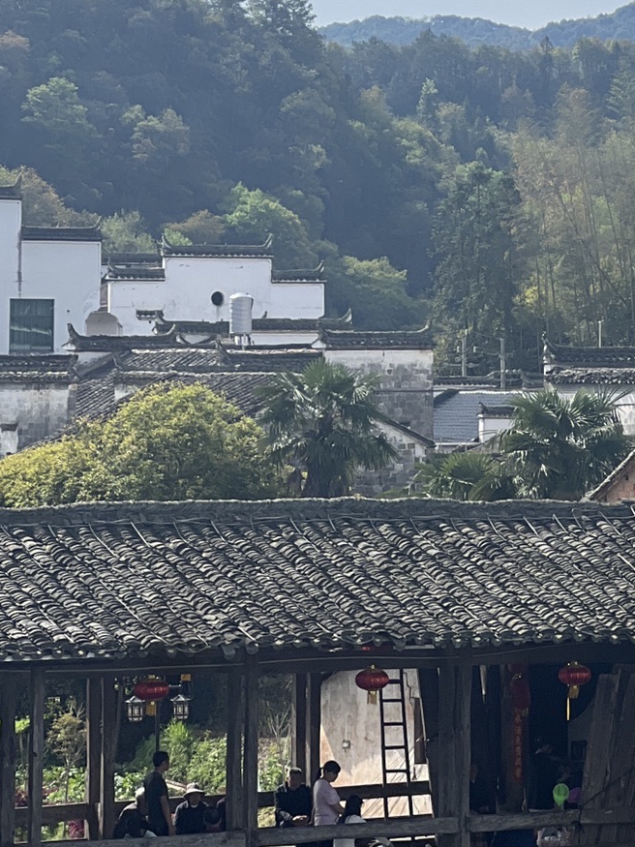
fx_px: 4306
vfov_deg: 11.2
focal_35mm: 176
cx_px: 536
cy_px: 201
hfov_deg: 8.4
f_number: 2.8
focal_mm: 9
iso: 32
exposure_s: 1/508
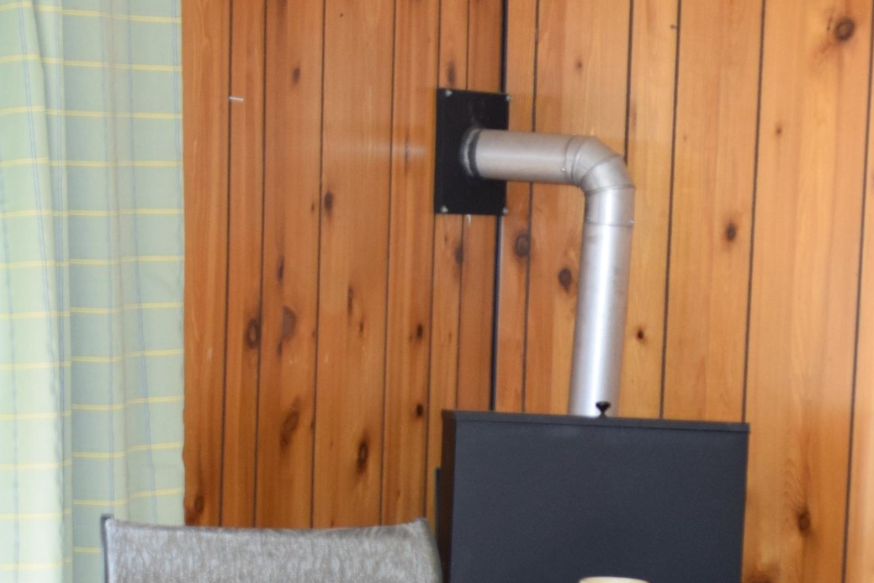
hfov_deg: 14.9
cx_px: 1027
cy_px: 586
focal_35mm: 133
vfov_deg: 10.2
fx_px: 3229
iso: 800
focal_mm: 30
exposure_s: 1/80
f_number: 4.5
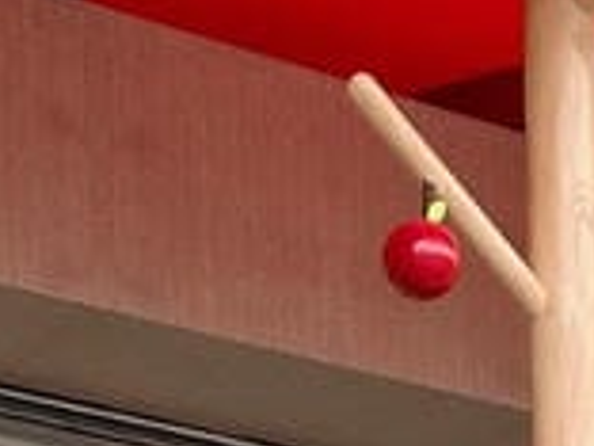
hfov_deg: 9.7
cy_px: 1128
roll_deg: +1.9
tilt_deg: +5.6
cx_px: 723
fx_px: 3432
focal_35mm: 200
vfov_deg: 6.9
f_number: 1.8
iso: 32
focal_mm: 4.25
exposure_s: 1/351
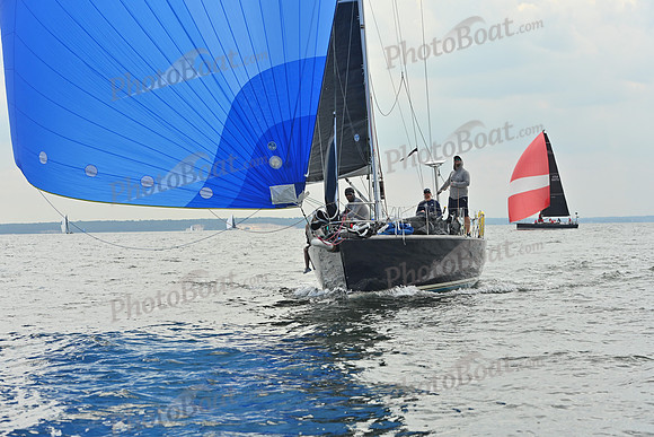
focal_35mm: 95
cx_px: 327
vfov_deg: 14.4
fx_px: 1726
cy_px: 218
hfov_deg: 21.5
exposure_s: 1/1600
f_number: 6.3
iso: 320
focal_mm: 95
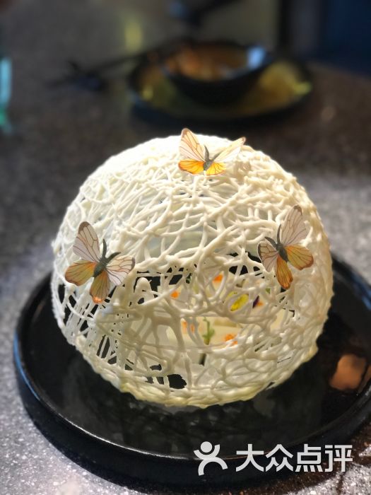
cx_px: 186
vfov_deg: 33.8
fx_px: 815
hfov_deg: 25.7
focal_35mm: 57
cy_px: 248
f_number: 2.8
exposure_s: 1/50
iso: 160
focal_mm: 6.6
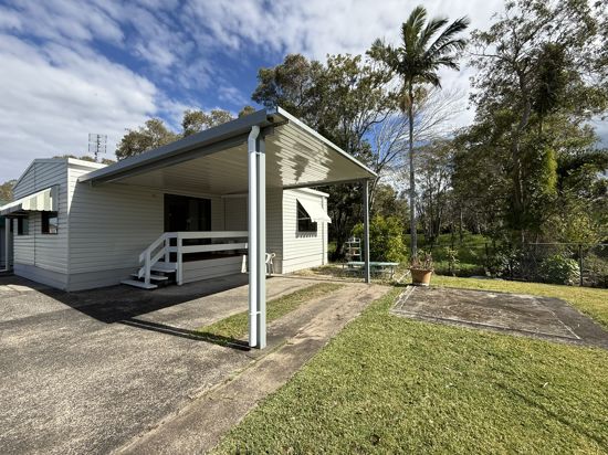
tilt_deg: +1.5
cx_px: 304
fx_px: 246
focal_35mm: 14
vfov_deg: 85.6
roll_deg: +1.1
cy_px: 228
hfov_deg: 102.1
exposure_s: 1/2165
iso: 50
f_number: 2.2
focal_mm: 2.22
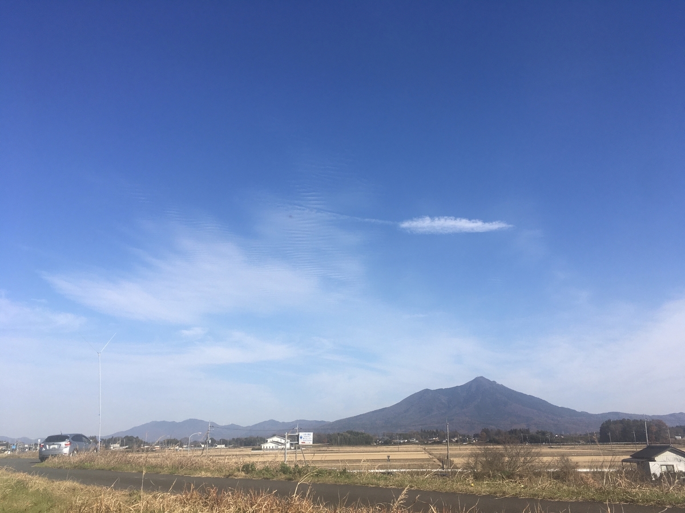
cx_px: 342
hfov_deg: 61.7
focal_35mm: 29
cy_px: 256
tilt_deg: +18.5
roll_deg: +1.3
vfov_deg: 48.2
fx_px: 574
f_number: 2.2
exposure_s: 1/2024
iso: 25
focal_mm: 4.15
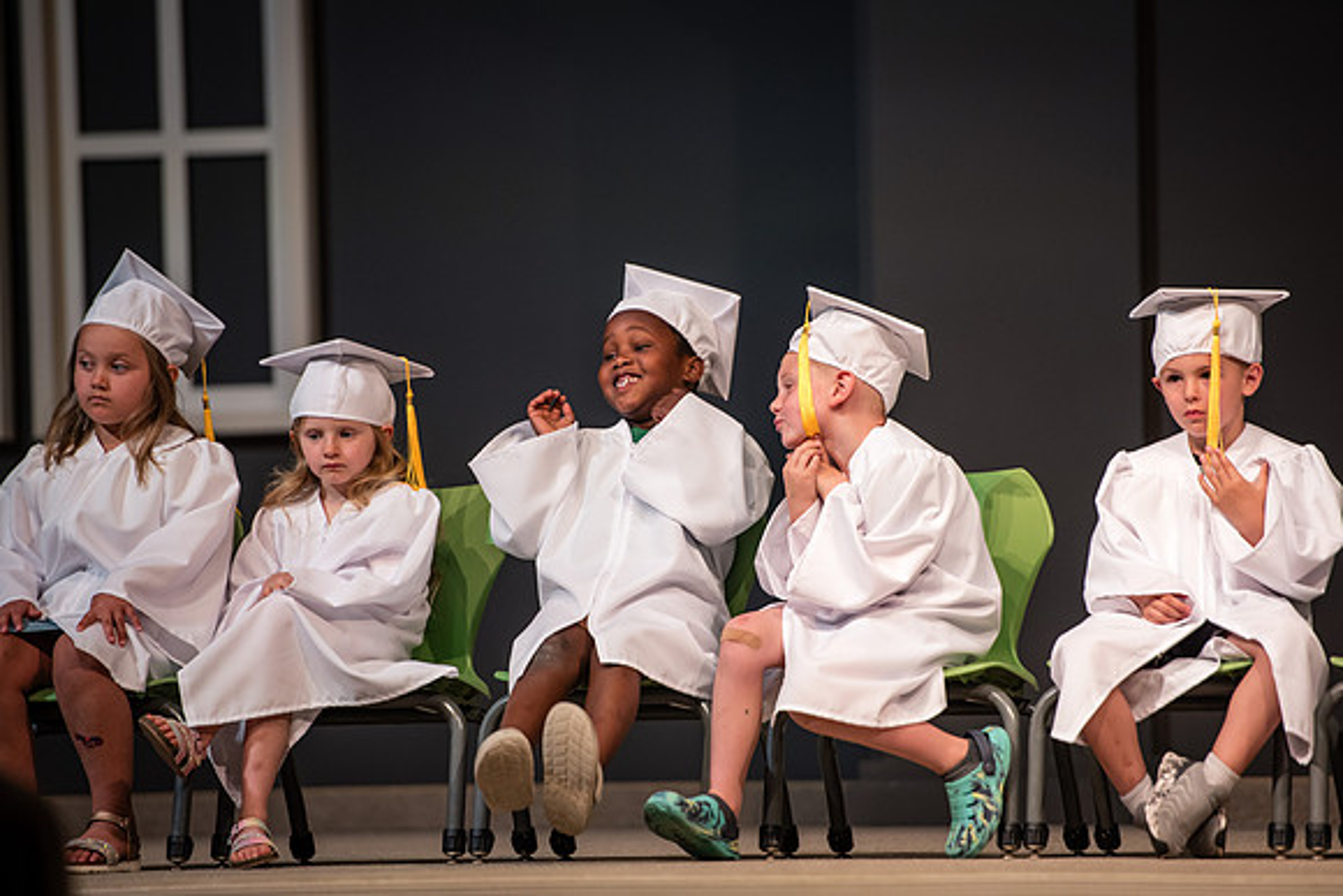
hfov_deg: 9.7
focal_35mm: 211
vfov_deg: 6.5
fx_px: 7876
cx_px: 651
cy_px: 447
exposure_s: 1/250
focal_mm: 200
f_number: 2.8
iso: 800
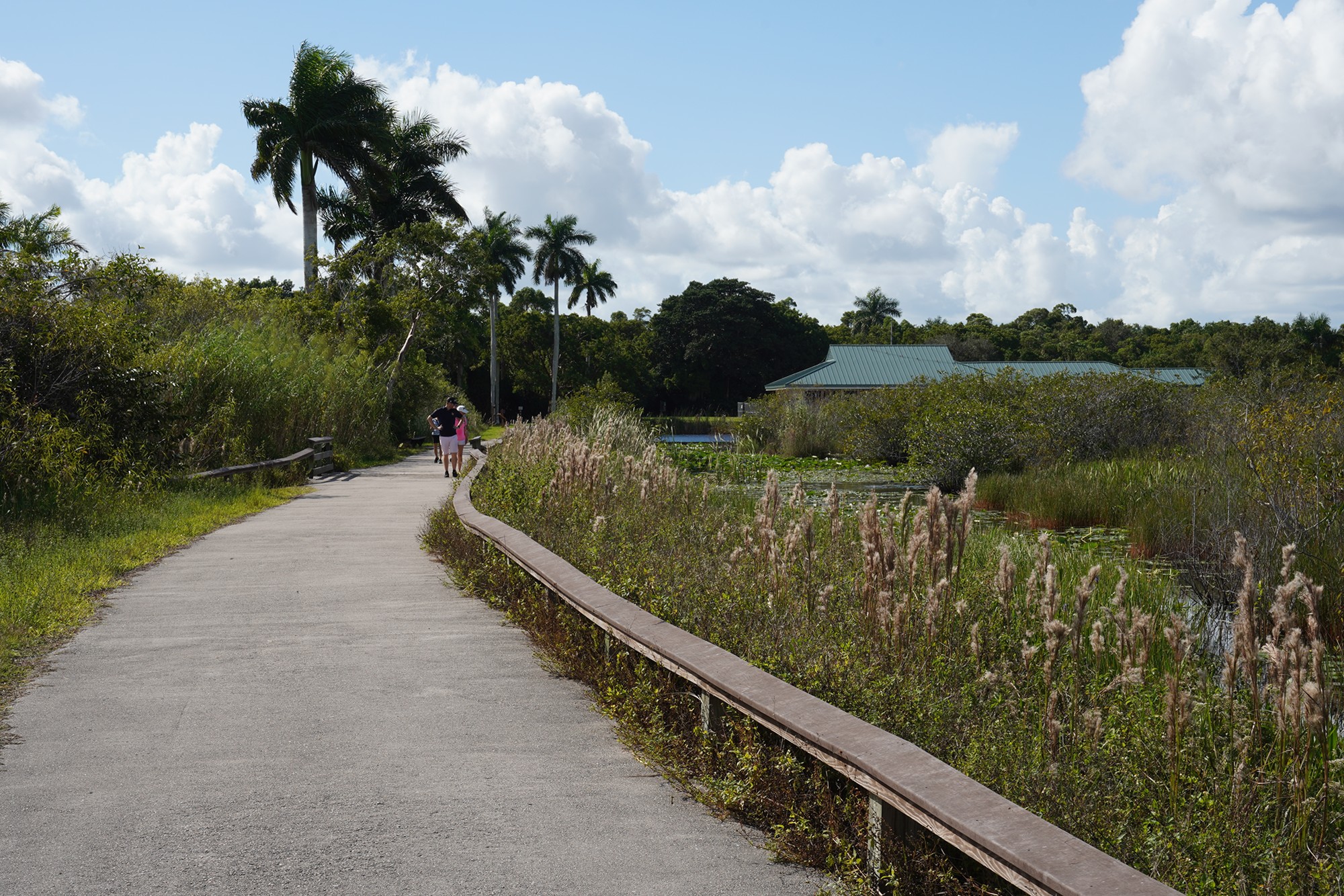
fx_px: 1829
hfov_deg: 40.3
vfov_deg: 27.5
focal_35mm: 49
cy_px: 448
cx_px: 672
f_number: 16
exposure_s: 1/100
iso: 100
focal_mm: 49
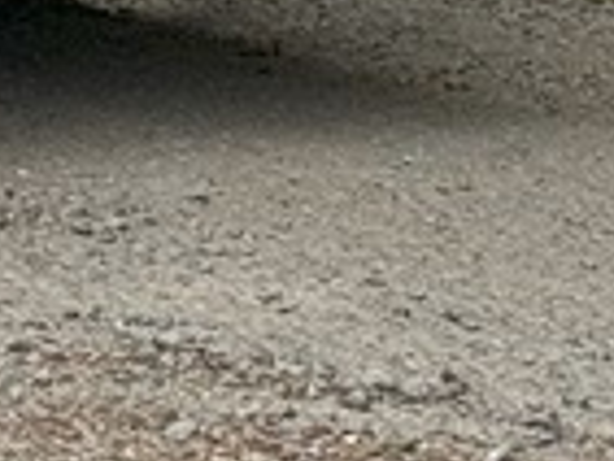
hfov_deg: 5.5
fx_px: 6054
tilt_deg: +2.1
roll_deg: +0.9
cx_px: -1167
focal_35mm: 341
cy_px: -1079
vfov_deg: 4.2
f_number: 1.78
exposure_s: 1/2252
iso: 64
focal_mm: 6.76
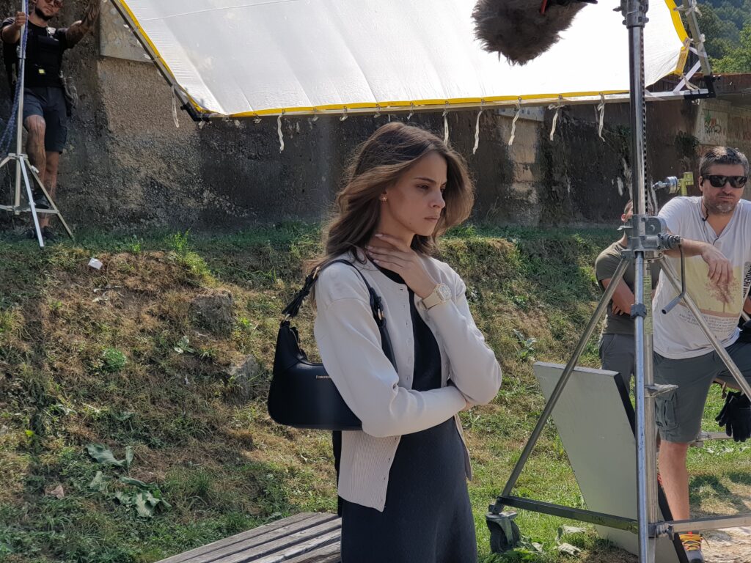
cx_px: 376
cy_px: 282
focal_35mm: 52
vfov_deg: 28.0
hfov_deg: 36.8
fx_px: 1128
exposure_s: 1/922
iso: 100
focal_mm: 6
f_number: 2.4
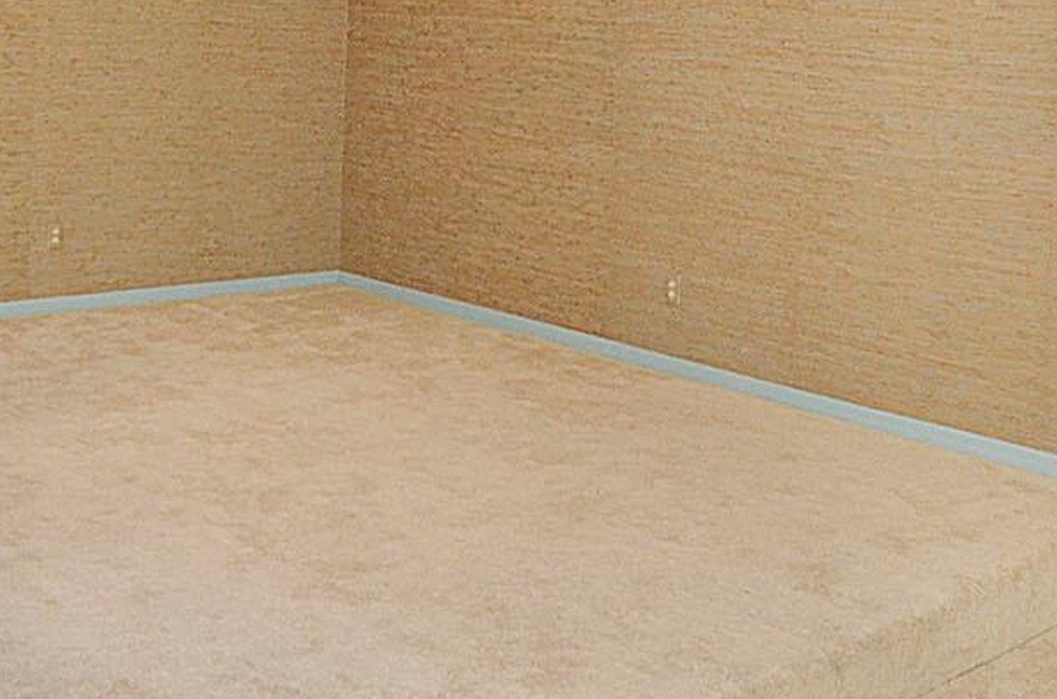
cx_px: 372
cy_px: 219
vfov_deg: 30.1
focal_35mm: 44
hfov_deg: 44.1
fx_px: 1289
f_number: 6.3
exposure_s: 1/60
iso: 640
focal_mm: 10
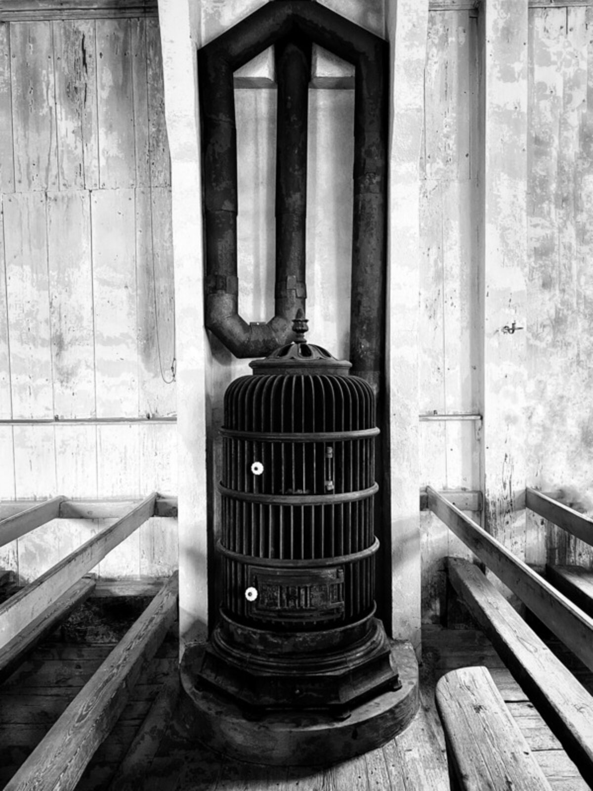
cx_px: 296
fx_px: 594
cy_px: 396
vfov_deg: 67.3
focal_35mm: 26
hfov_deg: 53.1
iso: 160
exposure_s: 1/60
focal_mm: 4.25
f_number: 1.8
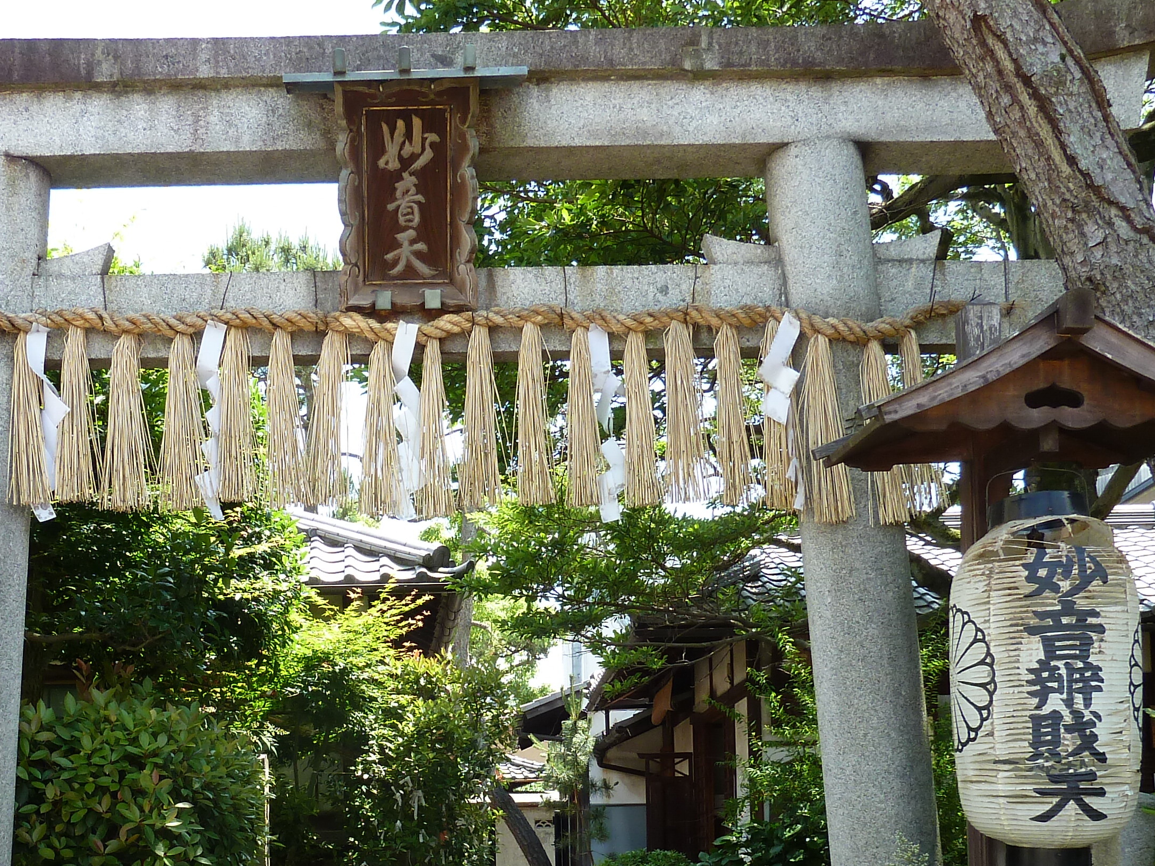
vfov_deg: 30.7
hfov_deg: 40.7
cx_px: 379
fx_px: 1535
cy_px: 706
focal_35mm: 46
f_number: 3.5
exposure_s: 1/125
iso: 80
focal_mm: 4.1
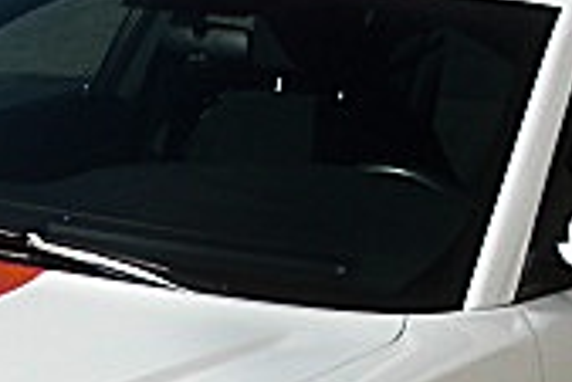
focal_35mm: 142
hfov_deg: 14.3
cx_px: 91
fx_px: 2258
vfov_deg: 9.5
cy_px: 470
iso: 50
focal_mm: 6.3
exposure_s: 1/160
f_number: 7.9
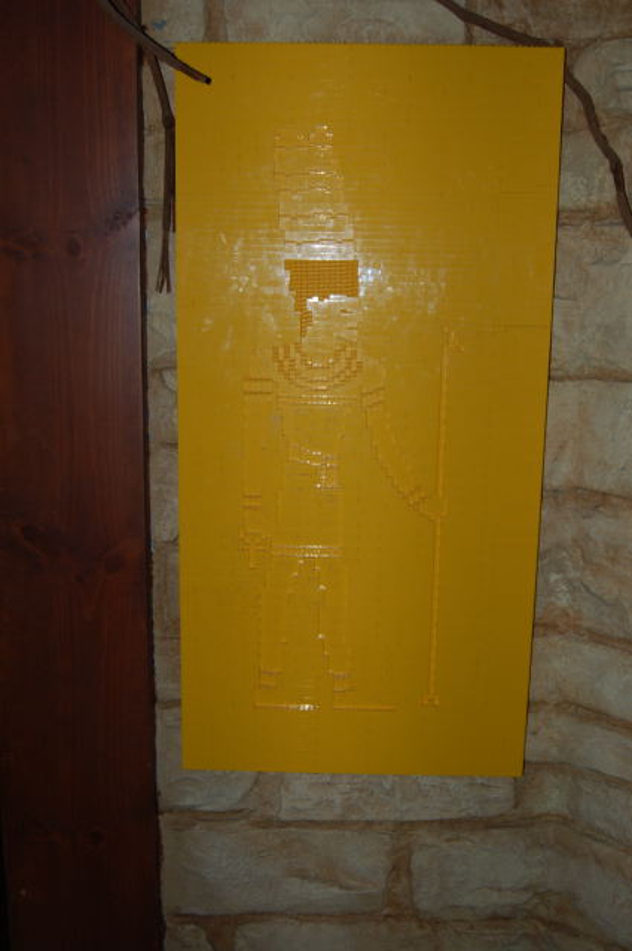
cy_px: 476
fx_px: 1030
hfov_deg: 34.1
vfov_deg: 49.6
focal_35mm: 39
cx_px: 316
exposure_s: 1/60
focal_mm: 26
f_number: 4.2
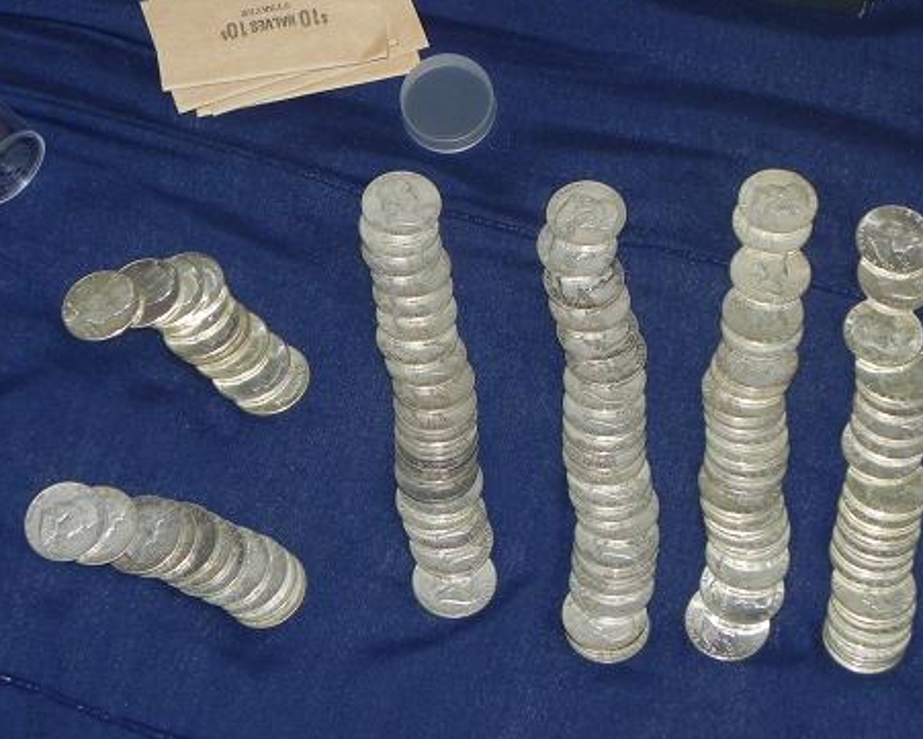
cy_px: 374
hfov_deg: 21.5
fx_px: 2432
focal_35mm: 89
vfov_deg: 17.3
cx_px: 506
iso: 200
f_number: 4
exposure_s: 1/30
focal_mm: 13.4
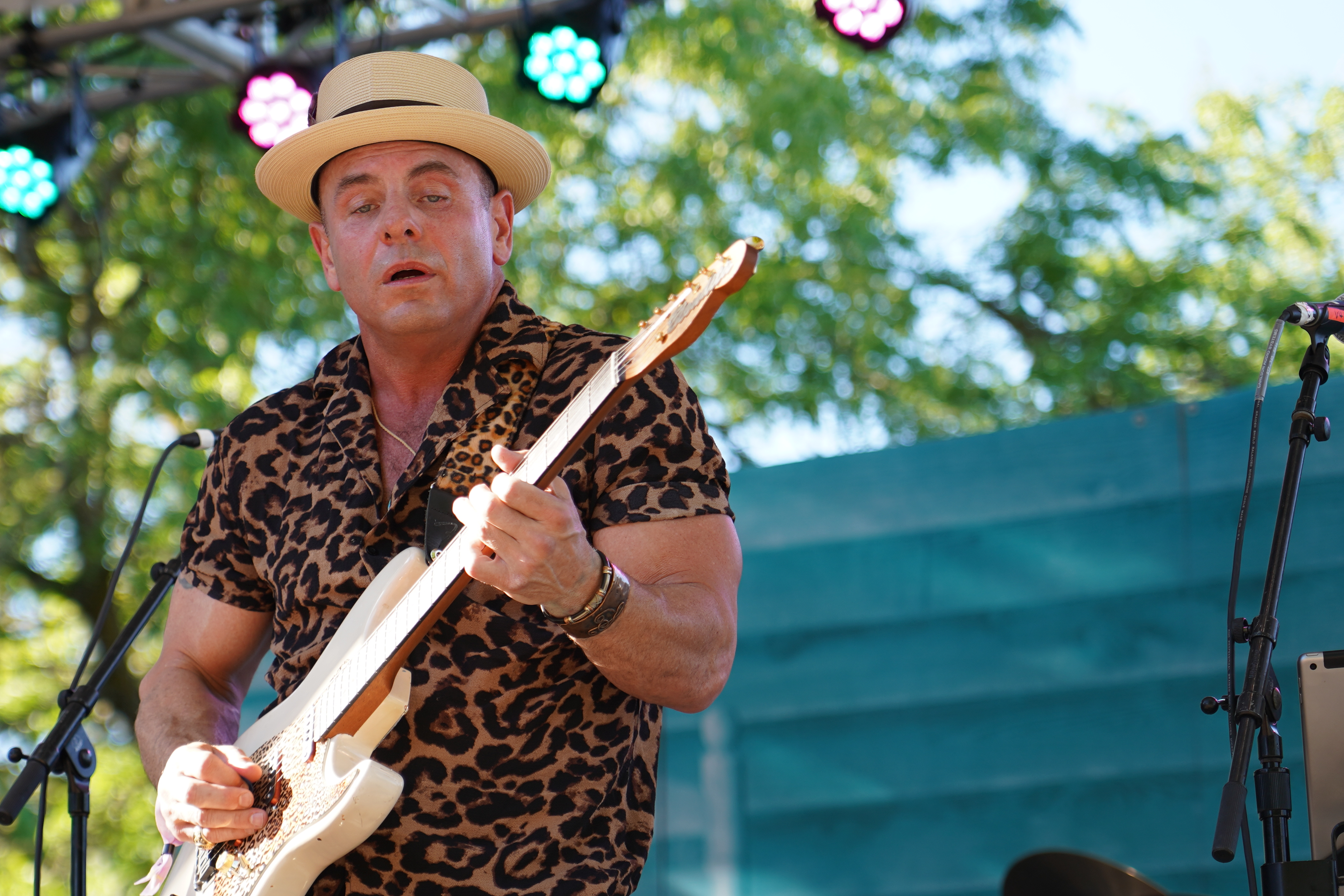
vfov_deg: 9.2
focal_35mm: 149
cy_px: 543
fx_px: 5562
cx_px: 394
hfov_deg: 13.7
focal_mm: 105
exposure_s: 1/160
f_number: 4
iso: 160
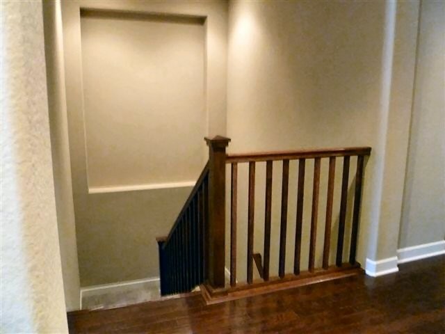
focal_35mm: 28
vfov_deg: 49.7
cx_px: 222
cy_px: 167
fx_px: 360
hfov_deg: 63.4
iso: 800
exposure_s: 1/13
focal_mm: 5
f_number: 3.3
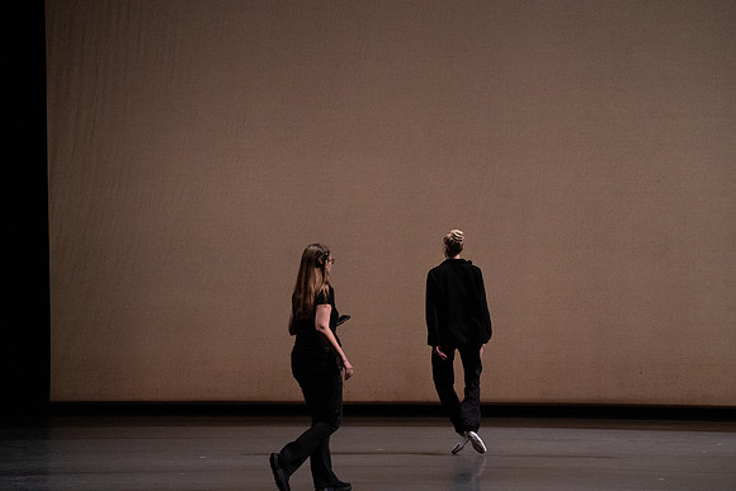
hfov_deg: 11.3
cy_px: 246
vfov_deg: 7.5
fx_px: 3722
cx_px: 368
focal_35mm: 182
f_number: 6.3
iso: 12800
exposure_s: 1/500
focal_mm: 182
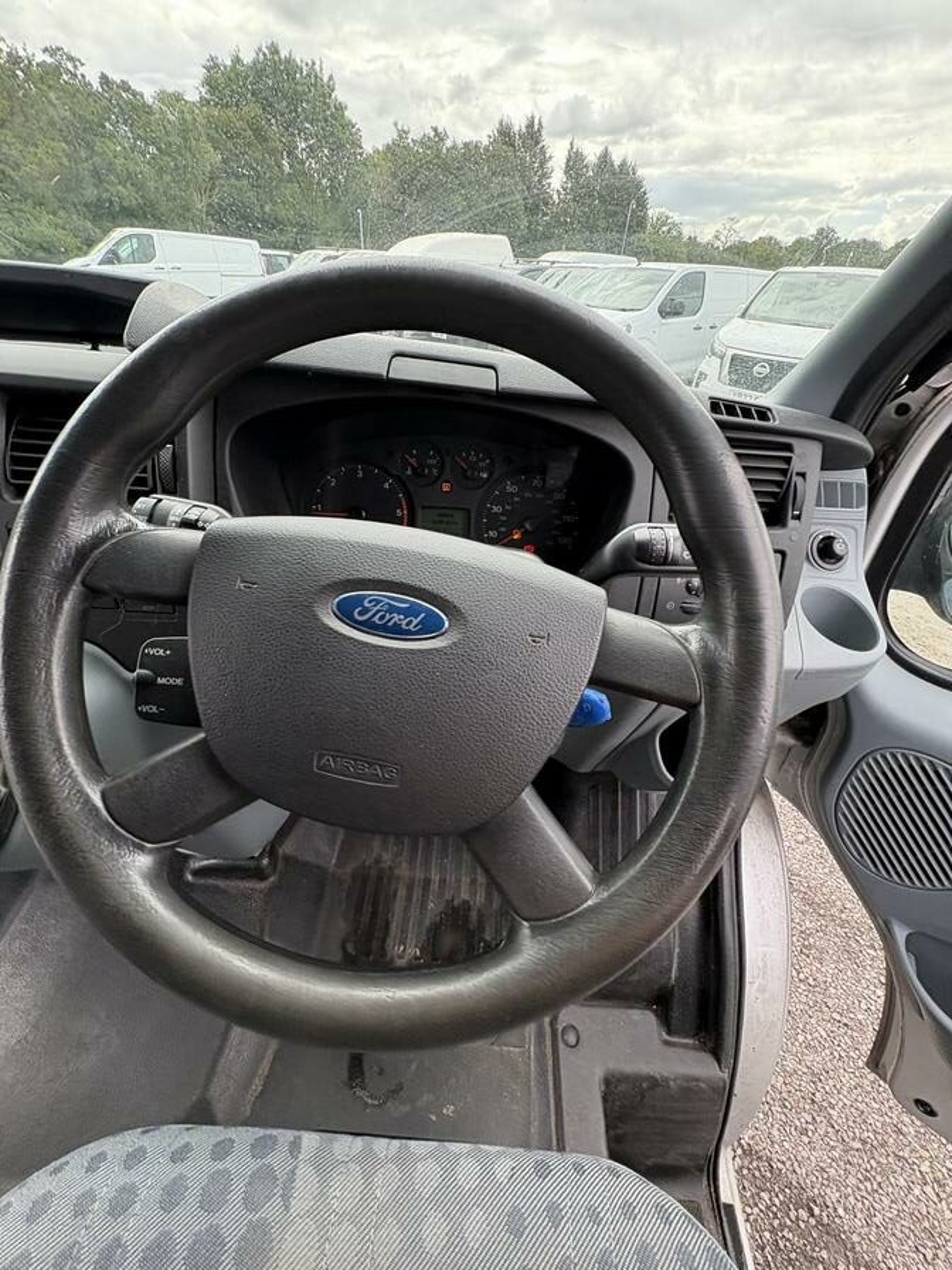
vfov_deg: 102.1
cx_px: 476
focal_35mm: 14
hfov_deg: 85.7
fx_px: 513
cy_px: 635
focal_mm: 2.22
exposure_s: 1/139
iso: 80
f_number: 2.2
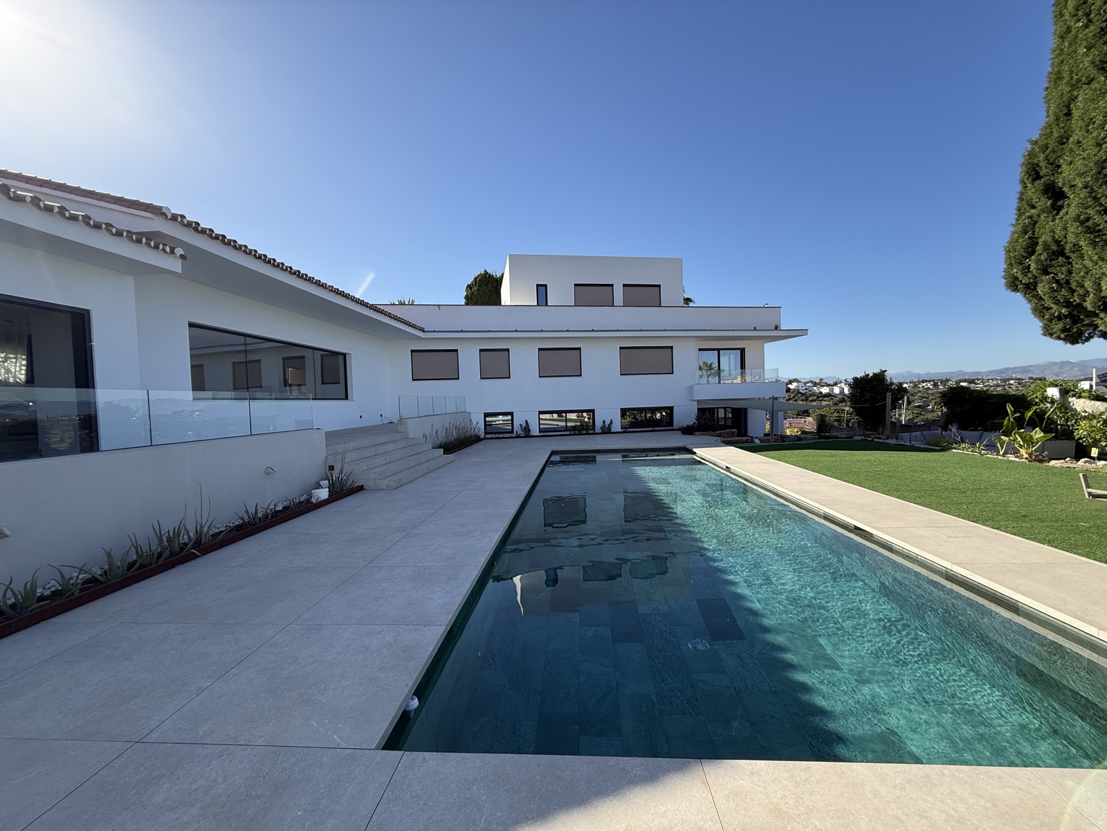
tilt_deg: -2.0
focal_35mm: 14
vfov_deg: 85.7
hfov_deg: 102.1
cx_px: 554
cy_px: 416
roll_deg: +1.9
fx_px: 448
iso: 50
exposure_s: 1/1259
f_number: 2.2
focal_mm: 2.22
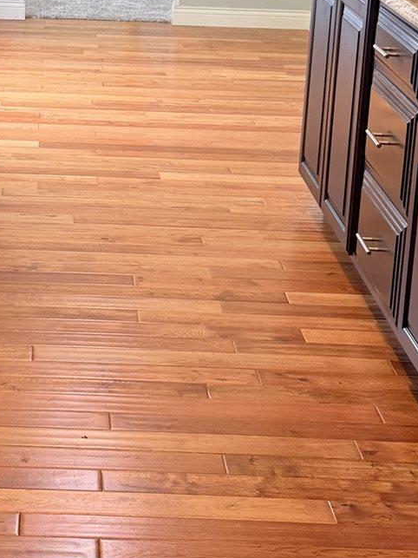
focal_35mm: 86
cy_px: 126
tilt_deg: -14.7
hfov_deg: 17.0
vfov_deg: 22.5
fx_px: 1385
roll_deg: -2.7
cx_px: 60
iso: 160
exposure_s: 1/60
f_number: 1.78
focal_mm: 6.76
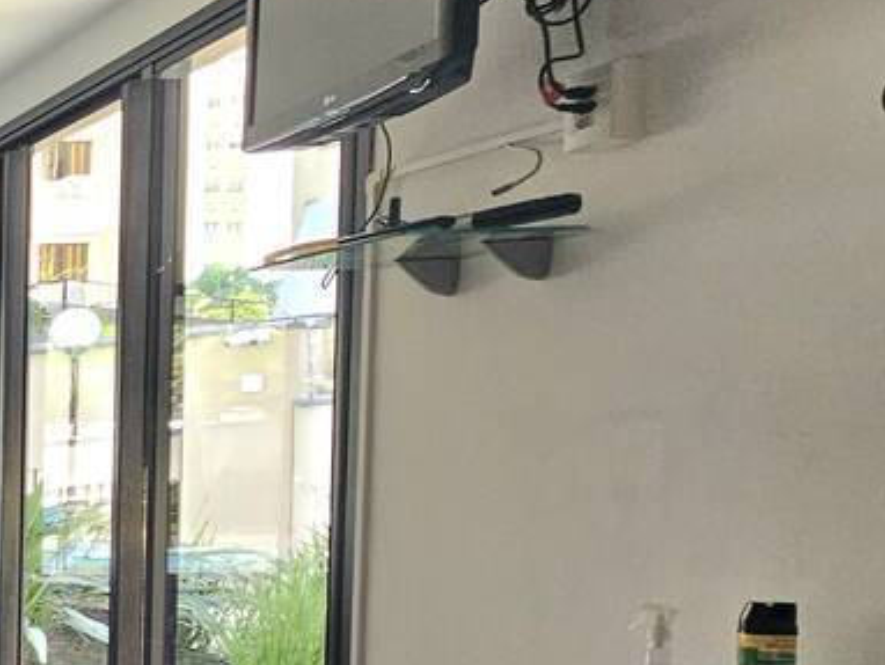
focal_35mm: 49
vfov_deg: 28.7
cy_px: 586
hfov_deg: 21.7
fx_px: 1254
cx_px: -744
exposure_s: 1/77.5
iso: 125
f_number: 2.2
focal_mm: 2.2
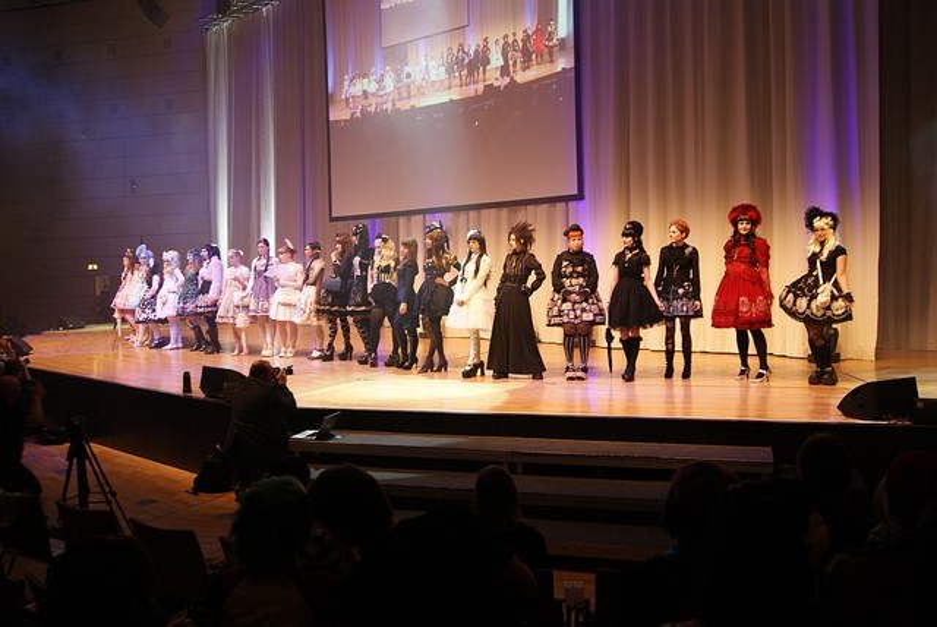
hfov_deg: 61.9
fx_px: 782
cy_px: 314
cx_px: 468
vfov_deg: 43.7
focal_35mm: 30
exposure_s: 1/20
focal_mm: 20
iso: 400
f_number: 5
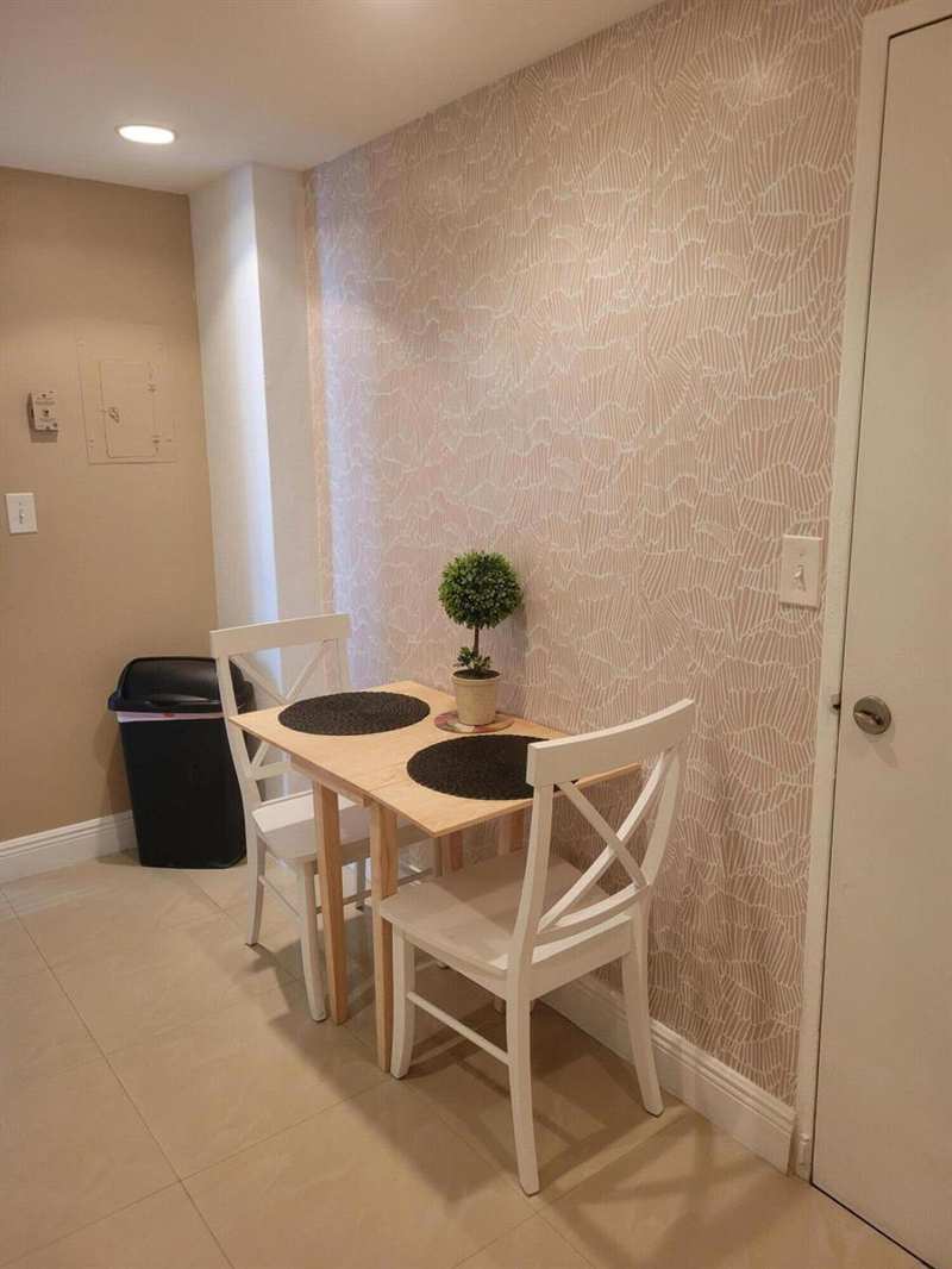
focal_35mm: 26
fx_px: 953
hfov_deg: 53.1
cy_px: 634
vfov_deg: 67.3
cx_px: 476
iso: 250
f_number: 1.8
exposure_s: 1/60
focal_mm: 5.4
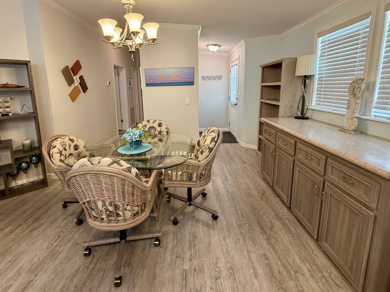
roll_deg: +1.8
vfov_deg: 74.0
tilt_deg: -9.7
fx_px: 191
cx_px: 179
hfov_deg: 90.8
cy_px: 119
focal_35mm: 17
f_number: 2.2
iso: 320
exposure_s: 1/120
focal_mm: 2.22
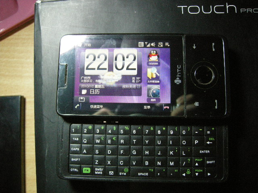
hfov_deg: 51.4
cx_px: 129
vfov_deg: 39.7
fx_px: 268
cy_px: 96
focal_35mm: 36
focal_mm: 7.5
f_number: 2.7
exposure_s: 1/36.5
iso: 400
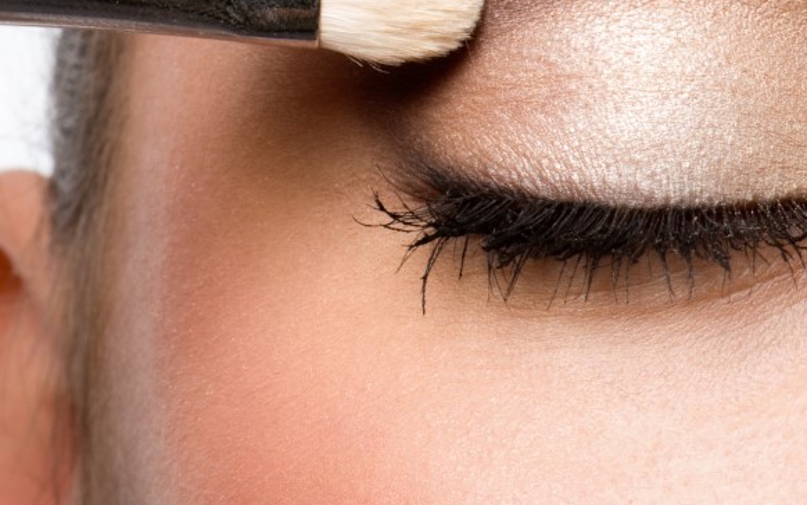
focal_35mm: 212
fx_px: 4663
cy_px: 79
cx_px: 311
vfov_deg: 6.2
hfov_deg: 9.9
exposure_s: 1/200
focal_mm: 105
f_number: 36
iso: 400
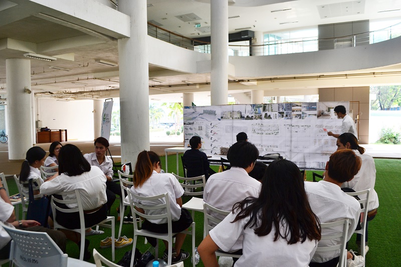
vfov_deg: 47.9
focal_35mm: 27
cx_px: 200
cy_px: 134
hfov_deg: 67.4
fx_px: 301
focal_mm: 18
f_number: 5
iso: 220
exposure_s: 1/100
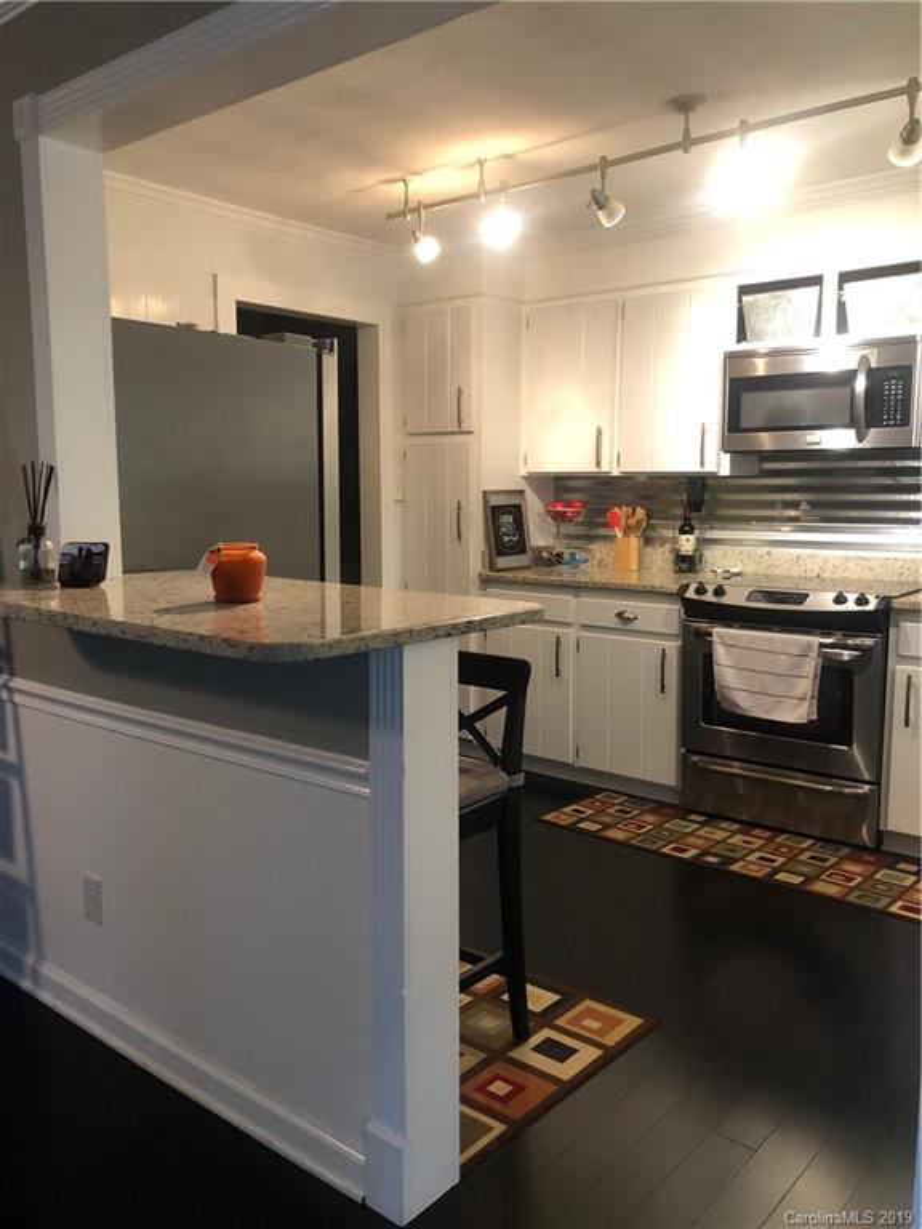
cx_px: 461
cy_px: 614
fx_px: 994
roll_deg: -0.2
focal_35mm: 28
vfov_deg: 63.4
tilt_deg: -6.5
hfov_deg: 49.7
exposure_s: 1/15
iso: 64
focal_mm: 3.99
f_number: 1.8
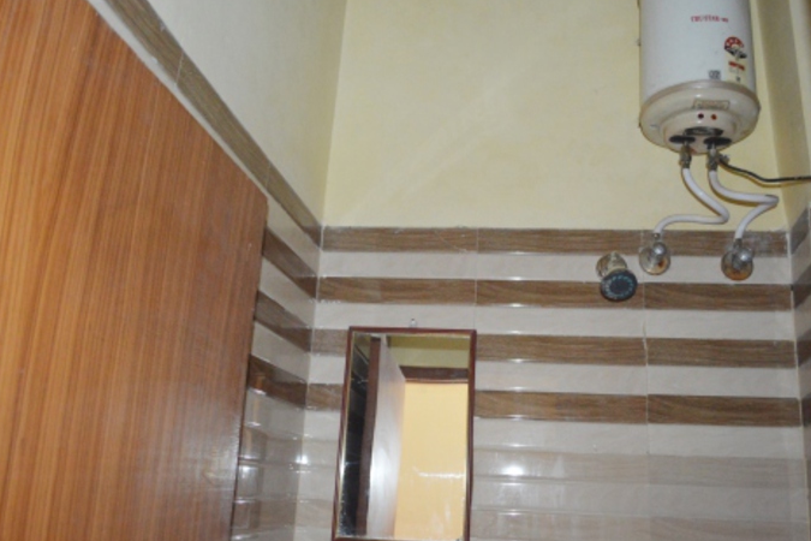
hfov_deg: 58.7
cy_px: 268
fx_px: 721
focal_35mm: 32
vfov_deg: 41.1
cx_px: 429
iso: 3200
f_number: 3.8
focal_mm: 20
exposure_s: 1/60
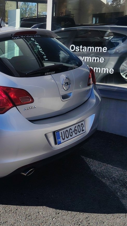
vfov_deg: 42.9
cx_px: -18
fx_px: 288
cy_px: 110
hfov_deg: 23.2
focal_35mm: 48
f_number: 1.75
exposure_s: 1/1486
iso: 100
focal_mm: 5.25
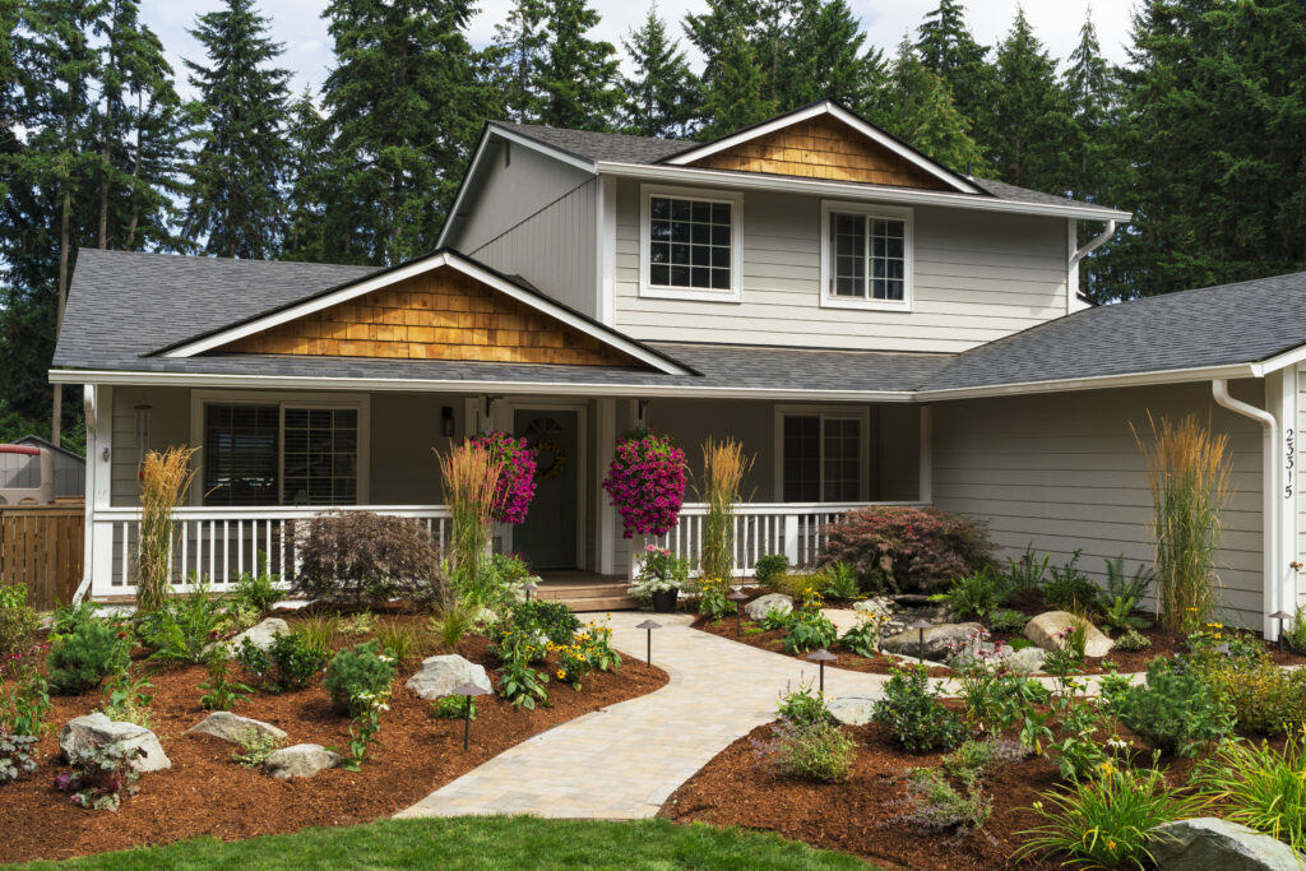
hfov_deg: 54.4
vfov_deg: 37.9
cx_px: 653
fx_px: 1270
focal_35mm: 35
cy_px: 436
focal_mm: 35
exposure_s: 1/250
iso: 250
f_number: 9
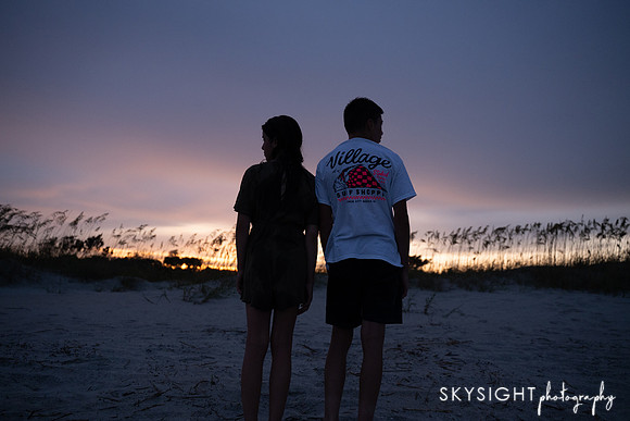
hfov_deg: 64.3
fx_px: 501
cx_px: 311
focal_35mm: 29
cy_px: 211
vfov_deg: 45.5
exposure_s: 1/500
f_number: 2.8
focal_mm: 28
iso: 2000
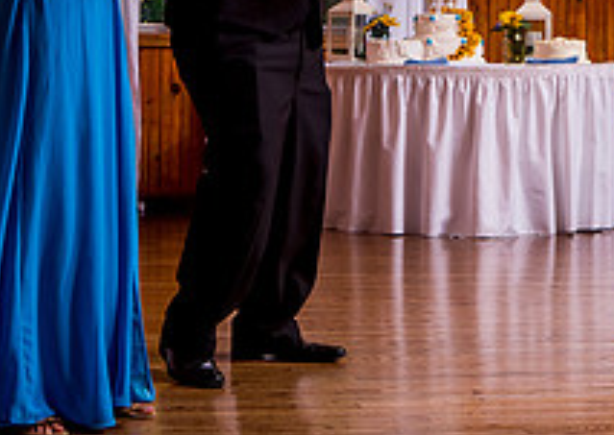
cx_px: 253
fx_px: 1844
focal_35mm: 106
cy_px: 36
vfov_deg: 13.3
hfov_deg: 18.9
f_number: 5.6
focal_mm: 28
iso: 200
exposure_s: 1/125
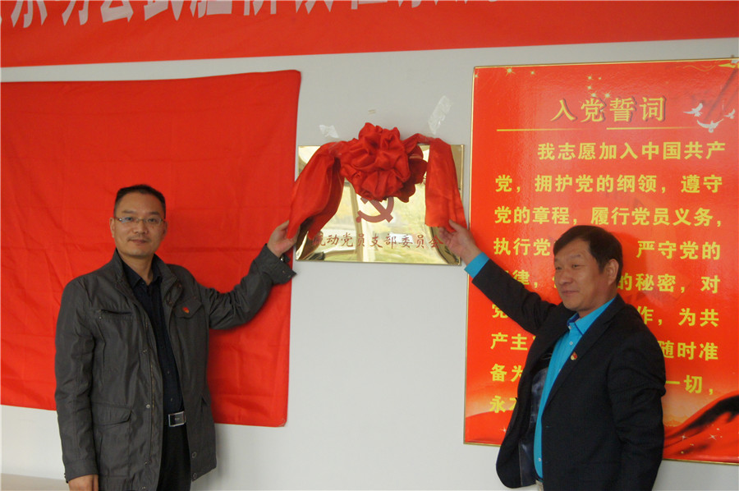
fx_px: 1077
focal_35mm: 52
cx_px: 370
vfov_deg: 25.7
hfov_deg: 37.9
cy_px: 246
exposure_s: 1/40
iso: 1600
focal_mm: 35
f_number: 5
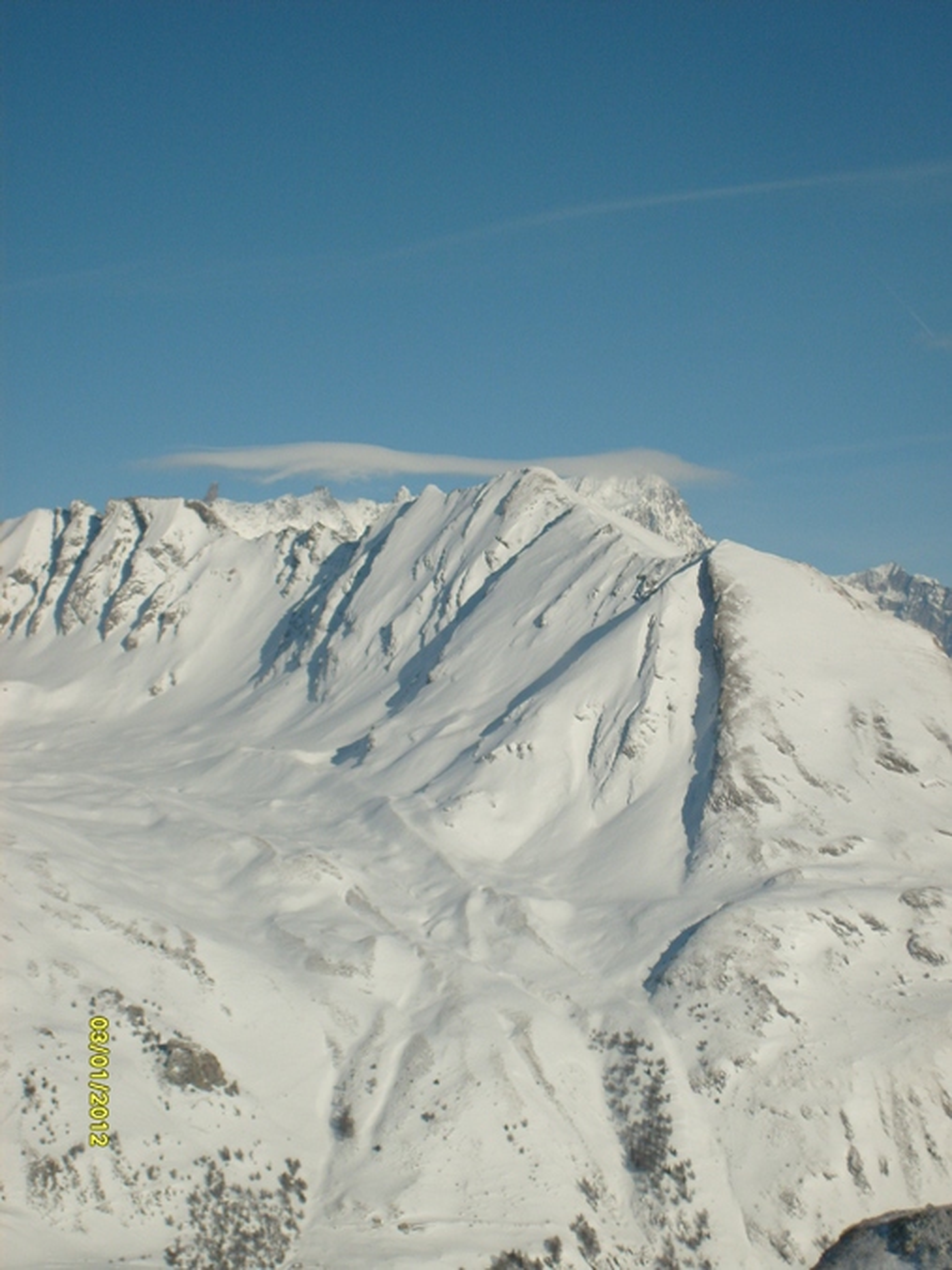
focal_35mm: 92
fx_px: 3374
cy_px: 635
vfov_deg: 21.3
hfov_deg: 16.1
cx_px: 476
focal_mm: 15.5
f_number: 11.5
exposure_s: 1/500
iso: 80
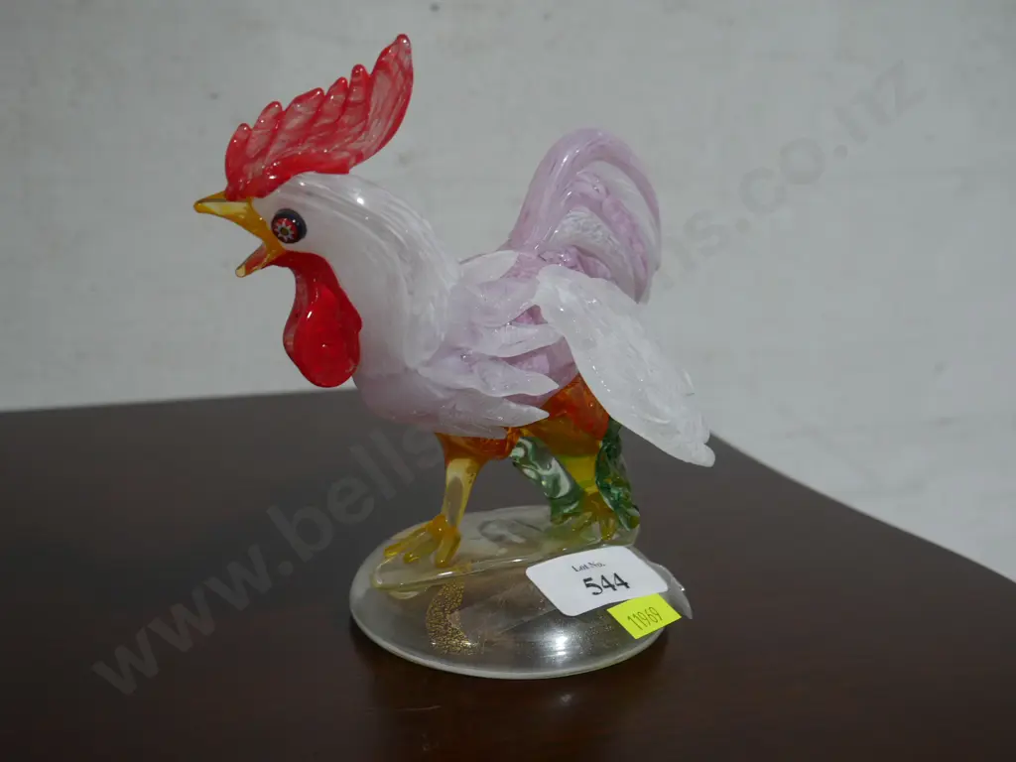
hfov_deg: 42.9
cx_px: 508
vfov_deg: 32.9
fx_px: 1291
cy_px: 381
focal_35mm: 44
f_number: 4.7
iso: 400
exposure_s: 1/60
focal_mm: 22
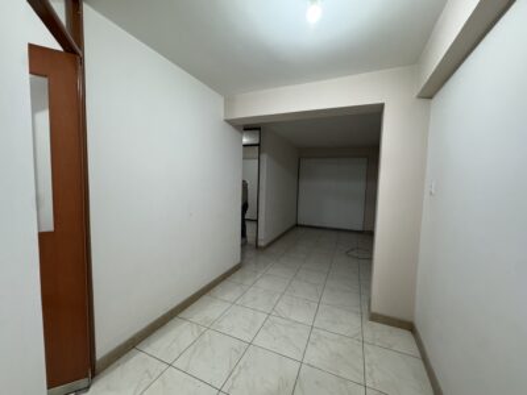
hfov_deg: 102.1
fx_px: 213
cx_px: 264
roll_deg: -2.4
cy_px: 198
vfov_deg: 85.7
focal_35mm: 14
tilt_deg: -4.9
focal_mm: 2.22
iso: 320
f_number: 2.2
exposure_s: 1/86
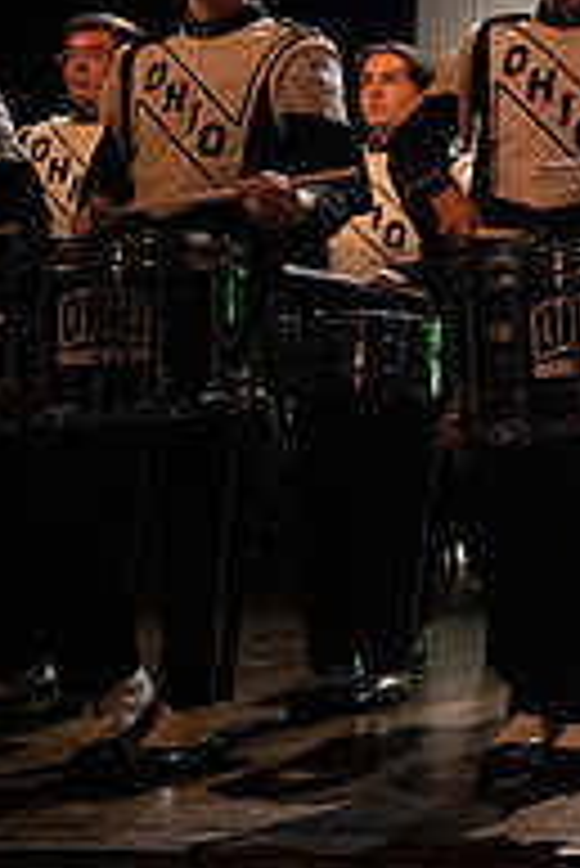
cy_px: 169
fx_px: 1737
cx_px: 1007
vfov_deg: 27.5
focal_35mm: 72
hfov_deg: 16.3
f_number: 2.8
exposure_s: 1/500
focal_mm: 24
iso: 10000
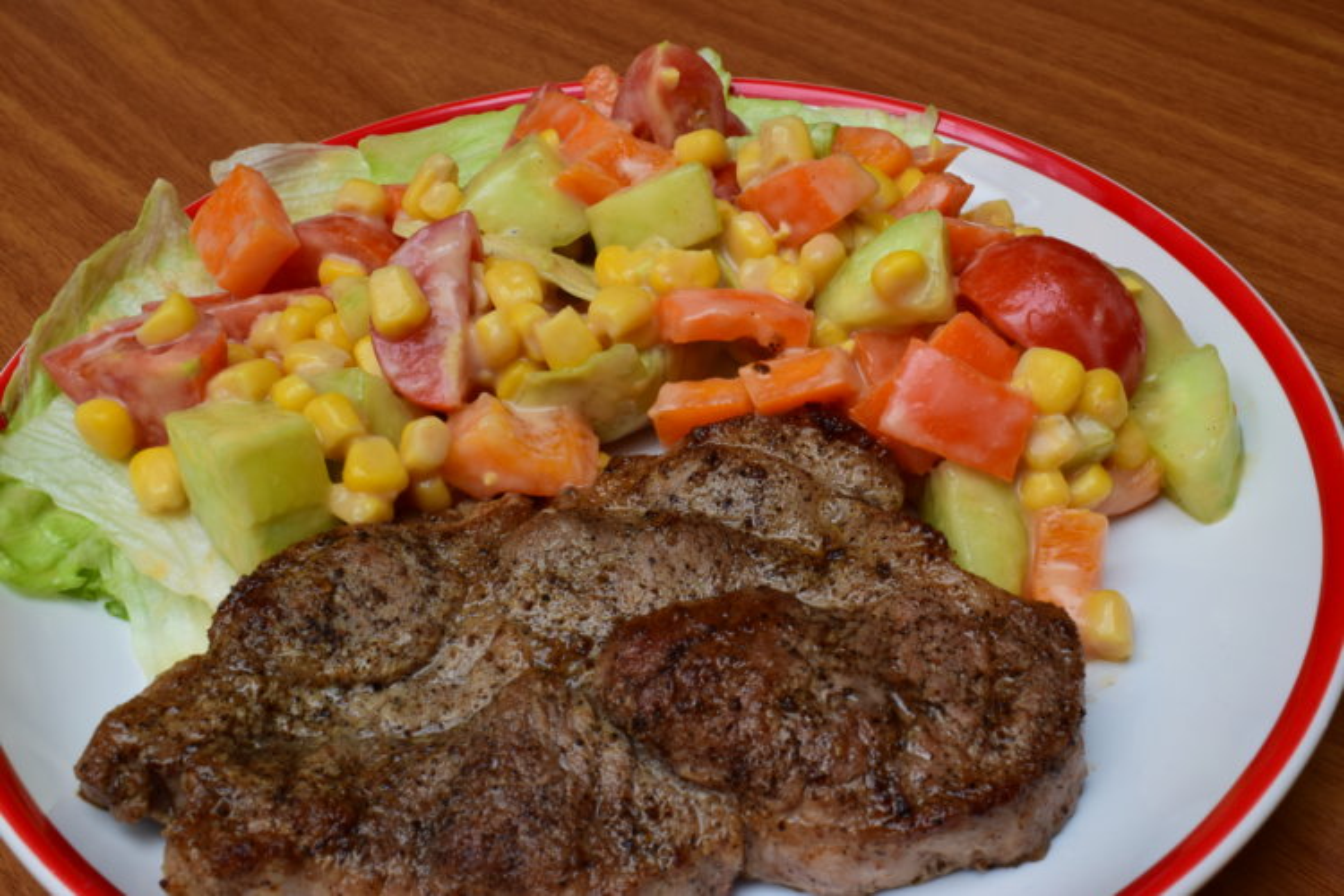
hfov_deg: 51.3
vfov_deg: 35.5
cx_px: 672
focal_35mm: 38
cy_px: 448
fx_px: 1400
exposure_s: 1/8
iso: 125
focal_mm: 25
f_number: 25
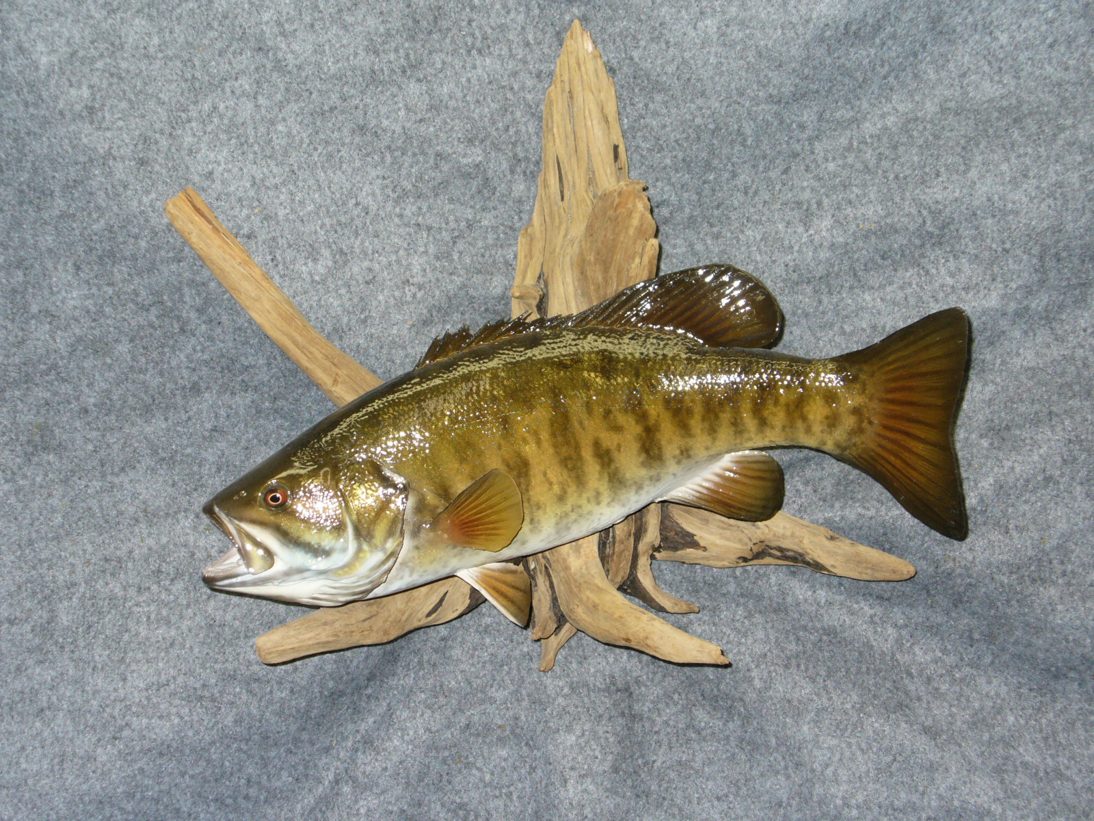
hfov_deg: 28.2
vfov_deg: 21.3
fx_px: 2181
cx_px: 547
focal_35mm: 69
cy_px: 410
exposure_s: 1/60
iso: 150
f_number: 3.2
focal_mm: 11.4
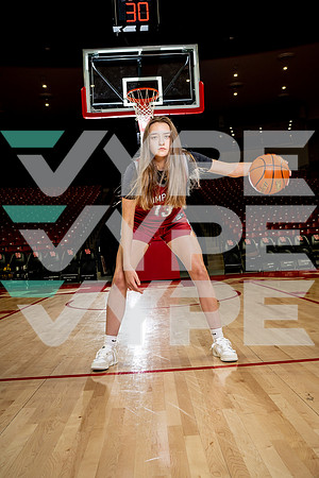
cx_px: 160
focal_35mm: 35
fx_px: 465
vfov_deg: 54.4
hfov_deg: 37.9
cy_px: 239
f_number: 6.3
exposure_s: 1/250
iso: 320
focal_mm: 35
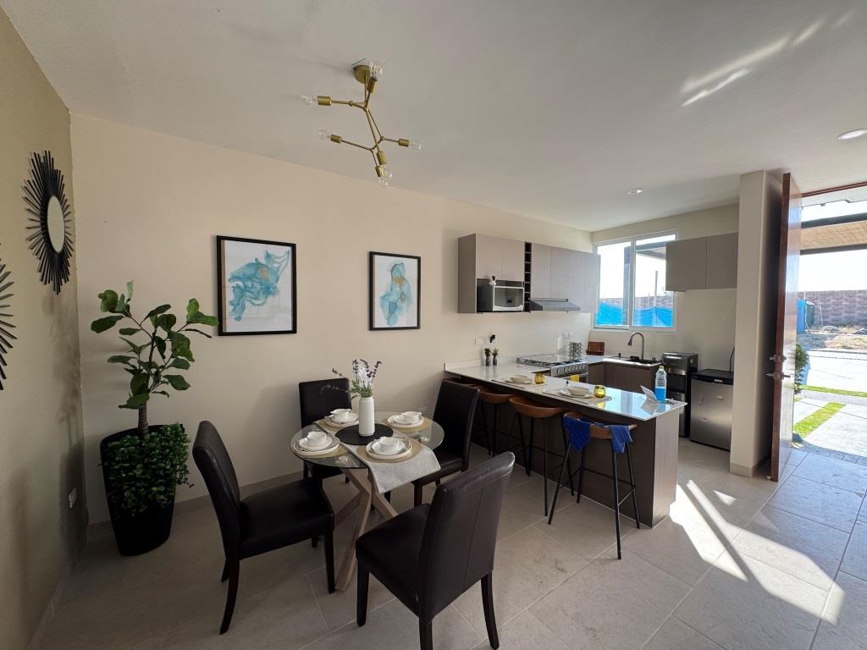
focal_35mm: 14
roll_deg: +0.5
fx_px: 351
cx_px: 434
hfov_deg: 102.1
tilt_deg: -2.7
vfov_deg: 85.7
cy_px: 325
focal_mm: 2.22
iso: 40
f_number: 2.2
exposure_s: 1/99
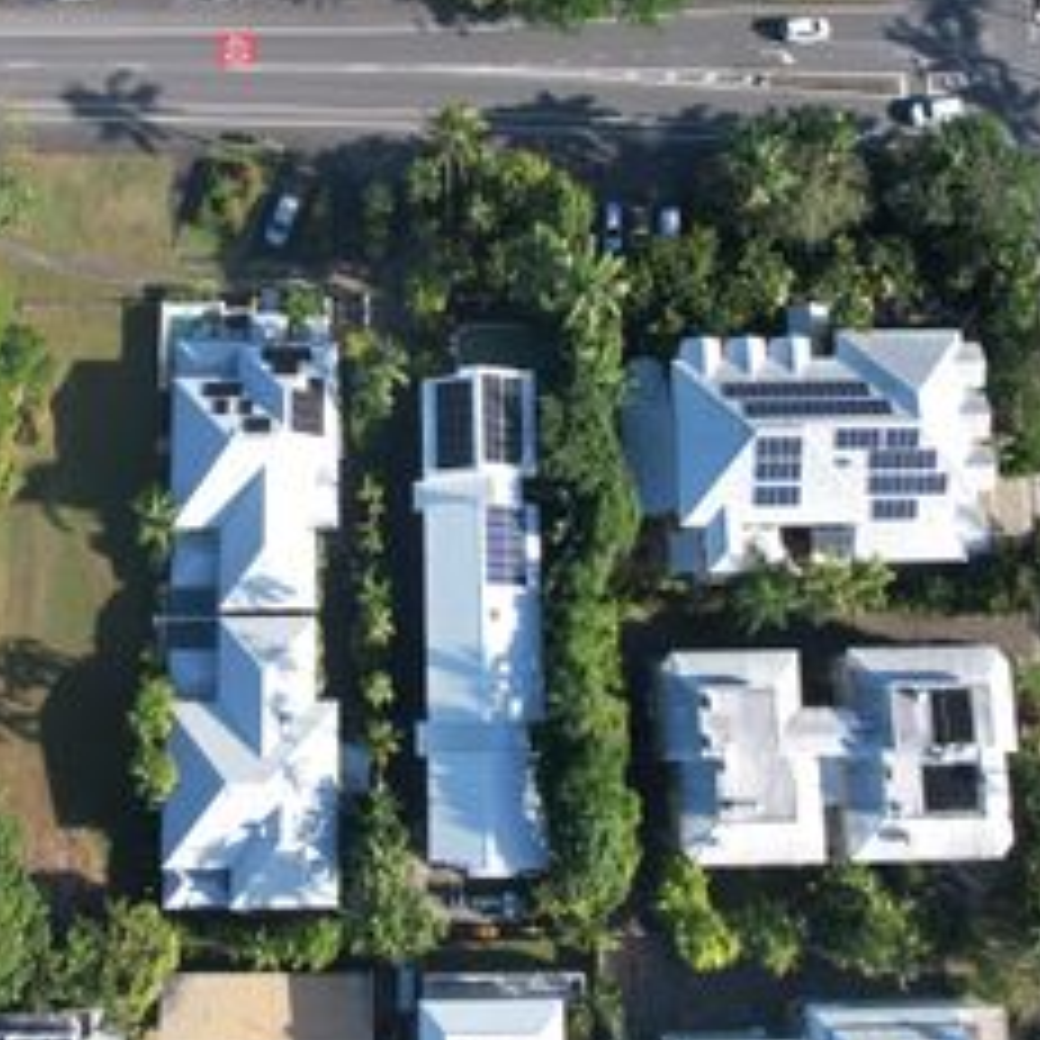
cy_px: 367
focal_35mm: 38
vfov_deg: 43.4
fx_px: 1292
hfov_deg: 43.5
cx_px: 383
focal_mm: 8.38
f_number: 2.8
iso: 100
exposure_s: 1/800
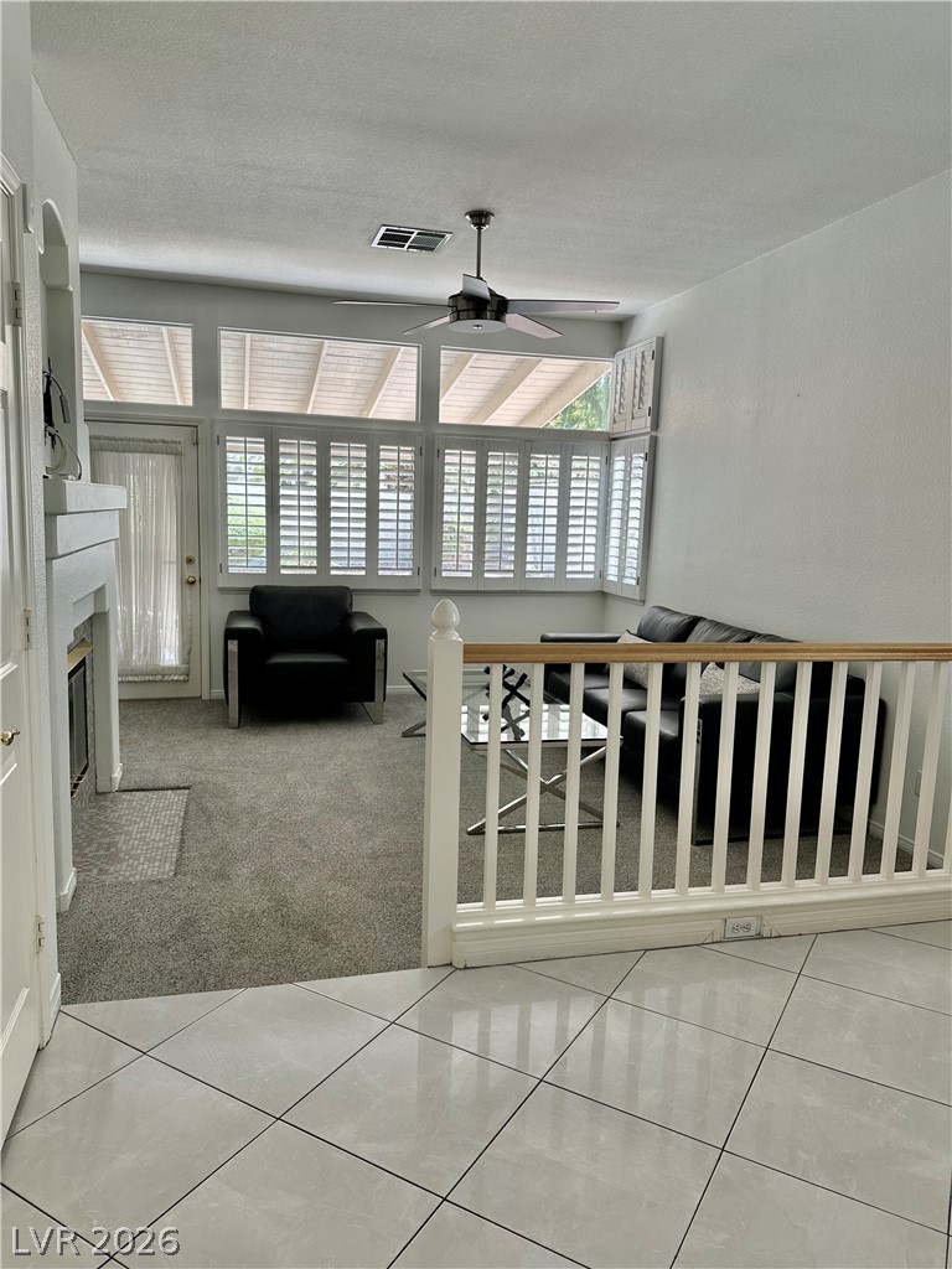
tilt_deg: -5.6
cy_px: 634
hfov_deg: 56.8
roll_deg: -2.1
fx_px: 880
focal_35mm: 24
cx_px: 476
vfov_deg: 71.6
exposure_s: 1/144
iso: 64
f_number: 1.78
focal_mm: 6.86
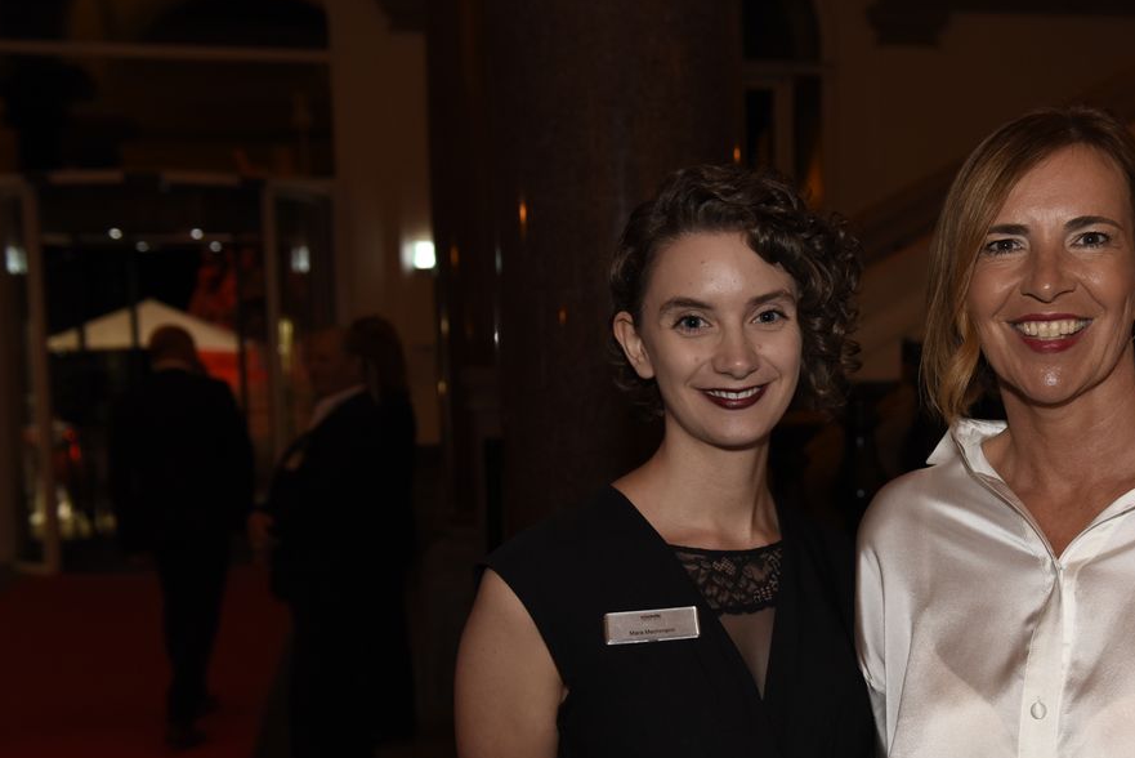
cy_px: 489
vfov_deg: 27.4
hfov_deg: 39.9
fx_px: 1545
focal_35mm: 49
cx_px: 752
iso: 1000
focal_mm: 36
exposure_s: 1/100
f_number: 4
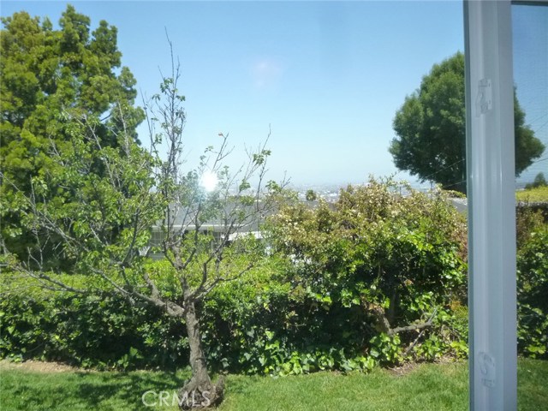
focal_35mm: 29
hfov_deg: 61.7
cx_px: 274
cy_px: 206
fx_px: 459
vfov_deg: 48.2
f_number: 4.5
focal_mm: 5.2
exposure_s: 1/640
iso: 400
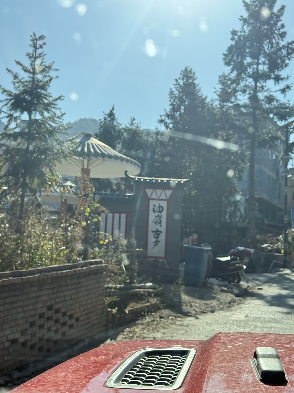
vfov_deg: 39.7
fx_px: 544
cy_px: 196
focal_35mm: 48
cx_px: 147
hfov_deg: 30.3
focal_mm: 6.76
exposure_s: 1/2342
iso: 100
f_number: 1.78
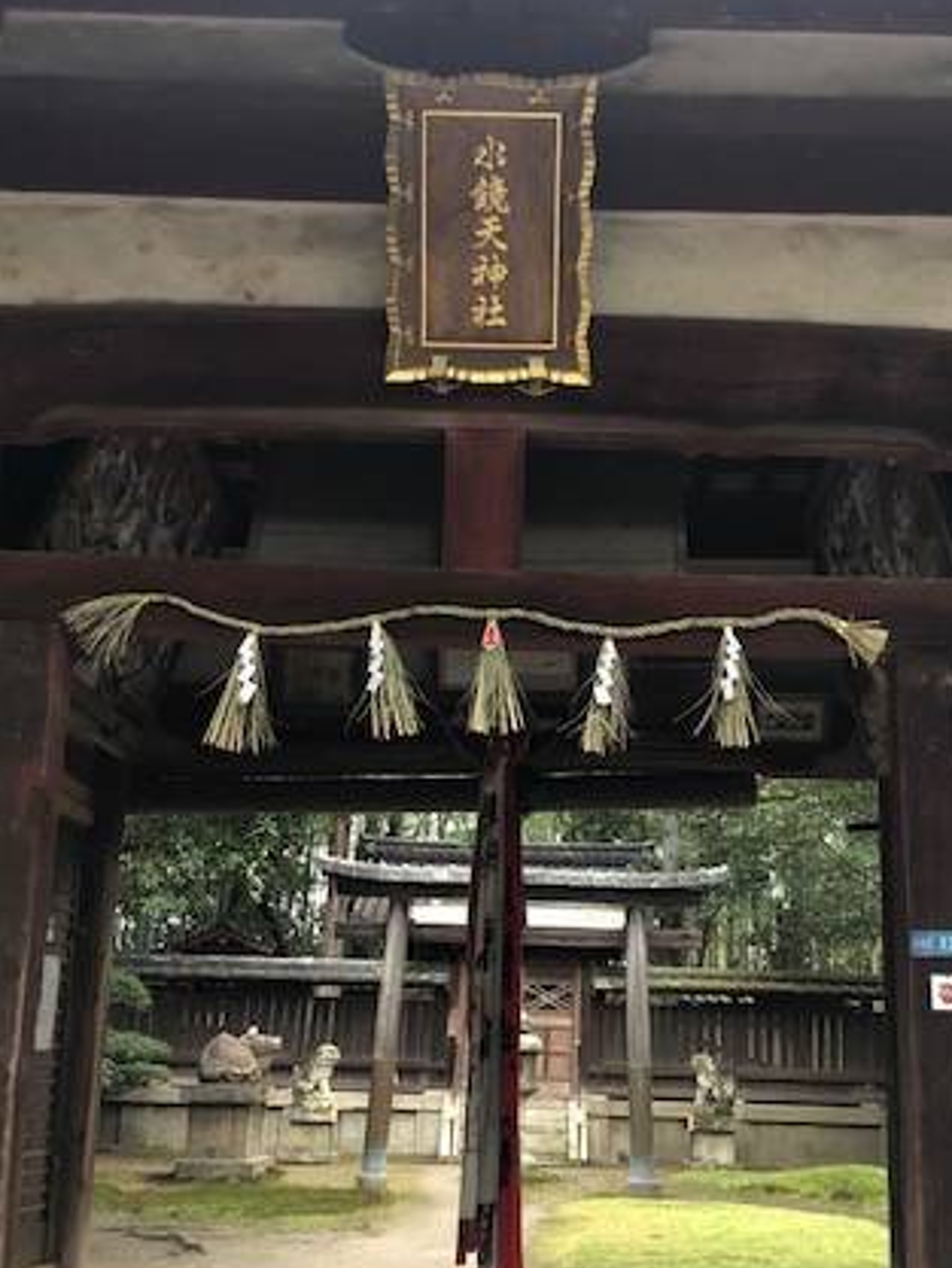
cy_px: 669
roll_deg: -0.7
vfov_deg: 43.8
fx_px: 1576
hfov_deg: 33.6
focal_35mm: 43
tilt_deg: +15.2
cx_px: 532
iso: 40
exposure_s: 1/24
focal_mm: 3.99
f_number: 1.8
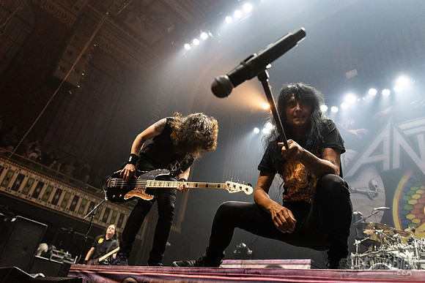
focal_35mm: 27
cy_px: 123
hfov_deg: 67.2
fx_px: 320
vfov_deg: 47.7
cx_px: 204
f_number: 3.2
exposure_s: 1/640
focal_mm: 24
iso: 2500
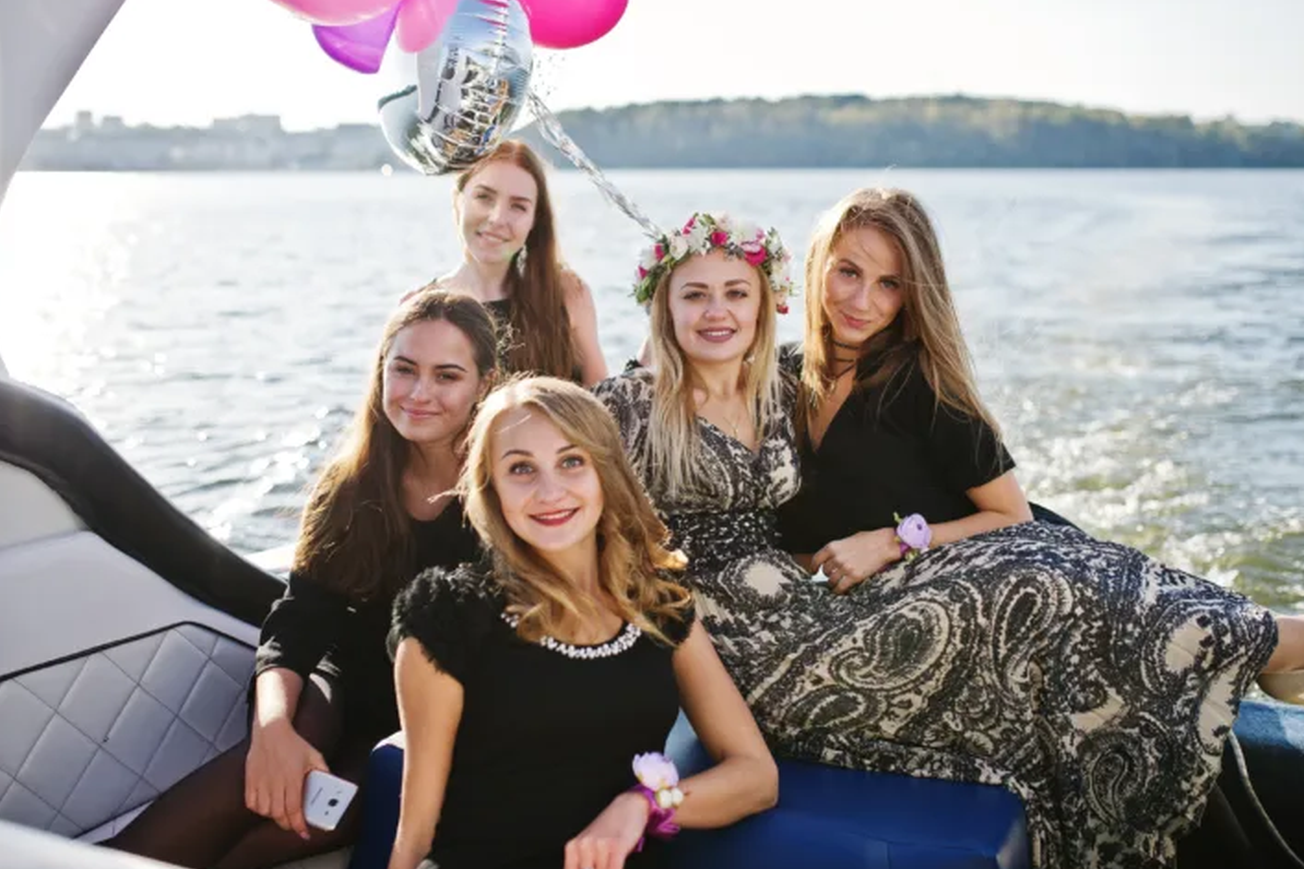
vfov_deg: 35.0
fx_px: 1376
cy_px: 409
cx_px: 664
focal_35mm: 38
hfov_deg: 50.7
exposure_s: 1/3200
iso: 125
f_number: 2
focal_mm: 35
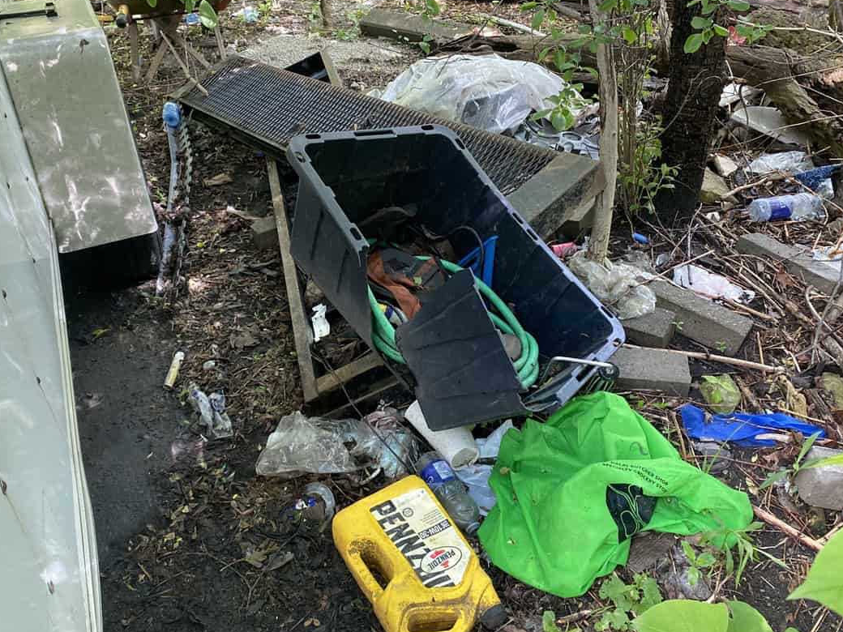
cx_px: 409
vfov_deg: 44.2
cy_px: 312
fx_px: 779
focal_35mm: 32
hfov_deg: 56.8
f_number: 1.8
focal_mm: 4.2
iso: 125
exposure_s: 1/87
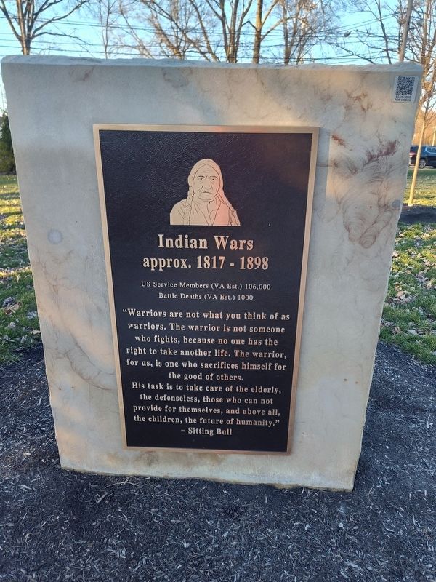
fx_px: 386
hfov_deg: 58.9
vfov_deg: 73.9
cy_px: 291
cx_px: 218
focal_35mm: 23
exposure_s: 1/120
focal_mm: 5.56
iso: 131
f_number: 1.8
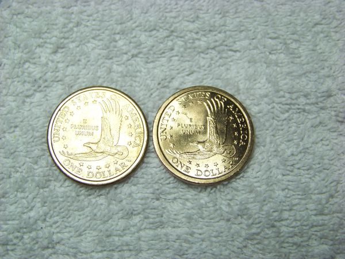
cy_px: 130
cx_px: 172
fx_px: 548
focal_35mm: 55
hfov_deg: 34.9
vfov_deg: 26.6
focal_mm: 9.36
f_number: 3.2
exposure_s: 1/125
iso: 63
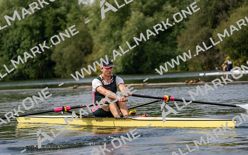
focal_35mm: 212
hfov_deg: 9.9
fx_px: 1433
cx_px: 124
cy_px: 82
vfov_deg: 6.2
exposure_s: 1/1600
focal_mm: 207
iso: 320
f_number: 5.6
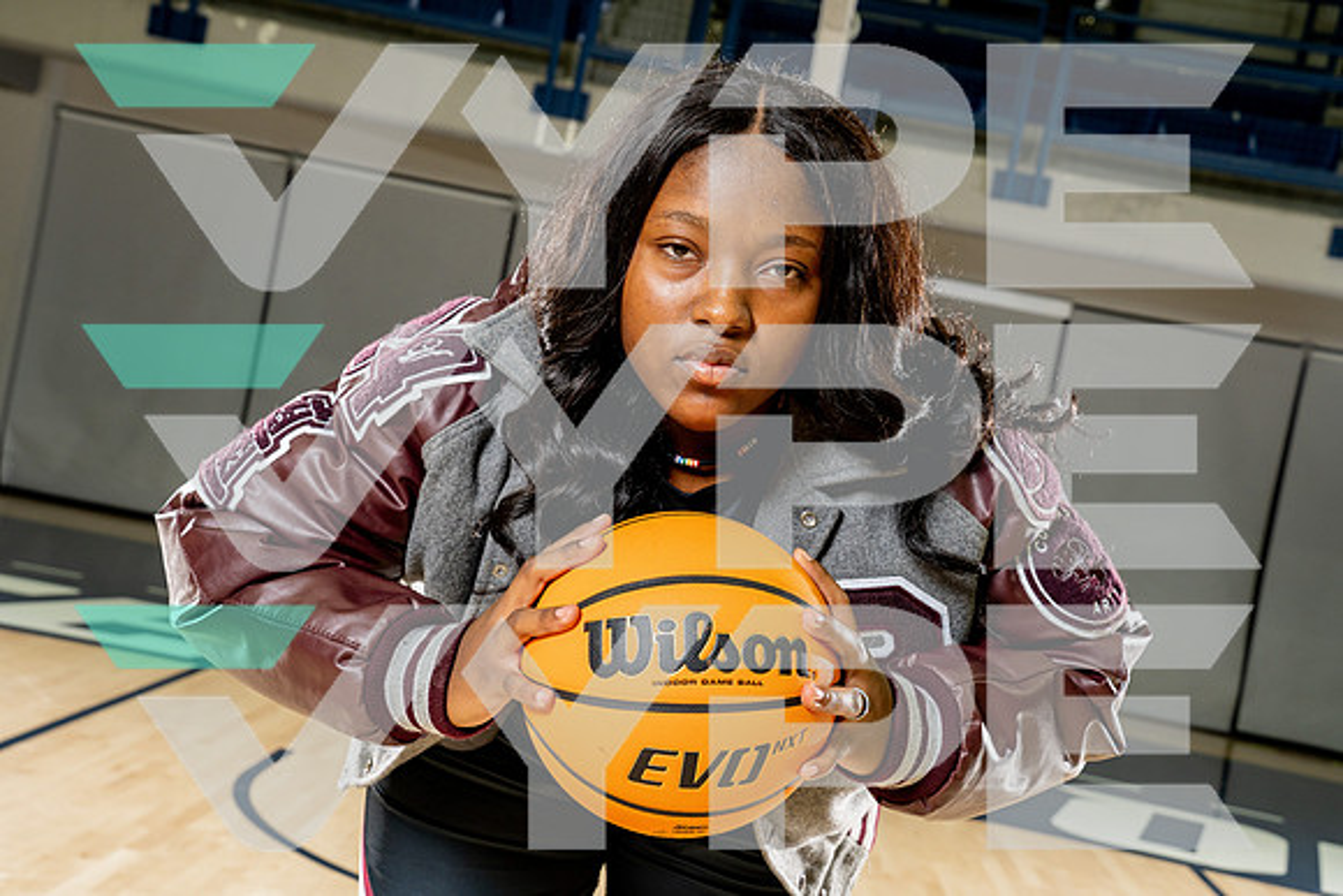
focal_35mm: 53
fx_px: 1978
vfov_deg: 25.5
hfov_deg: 37.5
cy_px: 448
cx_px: 672
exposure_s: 1/250
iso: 640
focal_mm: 53
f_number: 8
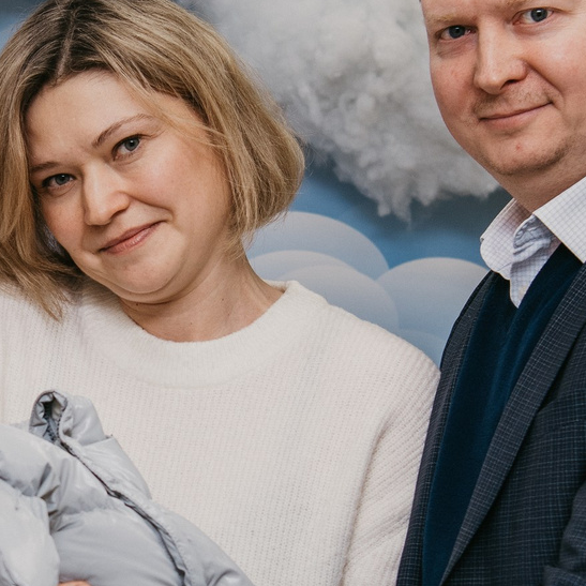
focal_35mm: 161
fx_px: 3084
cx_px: 17
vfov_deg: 10.8
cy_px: 396
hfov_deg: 10.8
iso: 125
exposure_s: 1/160
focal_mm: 40
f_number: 4
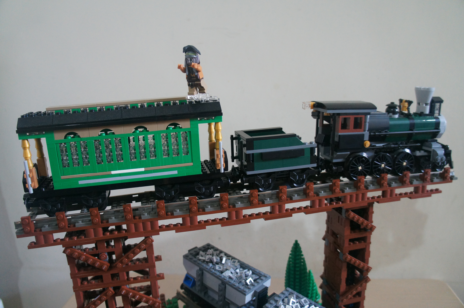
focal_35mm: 27
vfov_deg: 47.8
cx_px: 232
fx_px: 348
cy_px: 154
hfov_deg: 67.4
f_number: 3.5
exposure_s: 1/80
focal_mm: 18
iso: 1600
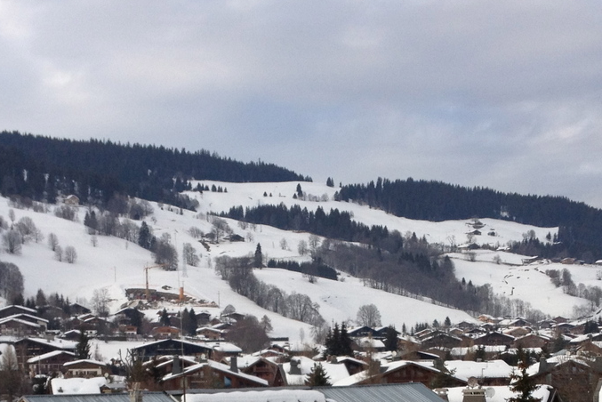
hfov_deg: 23.6
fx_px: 1439
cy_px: 478
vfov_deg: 15.4
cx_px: 303
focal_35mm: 86
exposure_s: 1/782
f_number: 2.4
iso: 64
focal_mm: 4.28
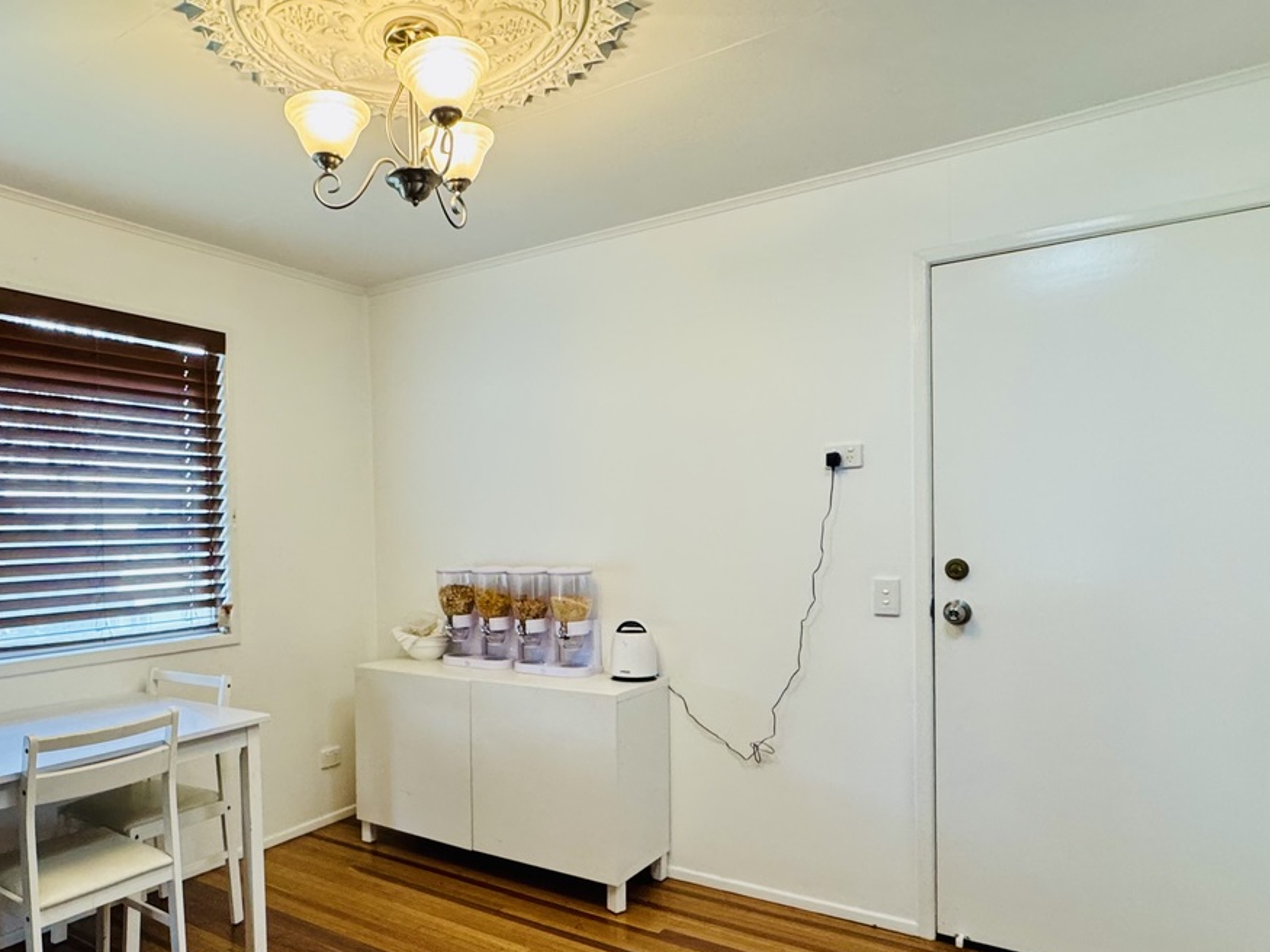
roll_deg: +1.5
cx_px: 463
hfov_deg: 70.2
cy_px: 554
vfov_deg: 56.5
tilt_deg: -1.7
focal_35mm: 24
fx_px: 880
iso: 250
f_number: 2.2
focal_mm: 2.22
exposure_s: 1/99
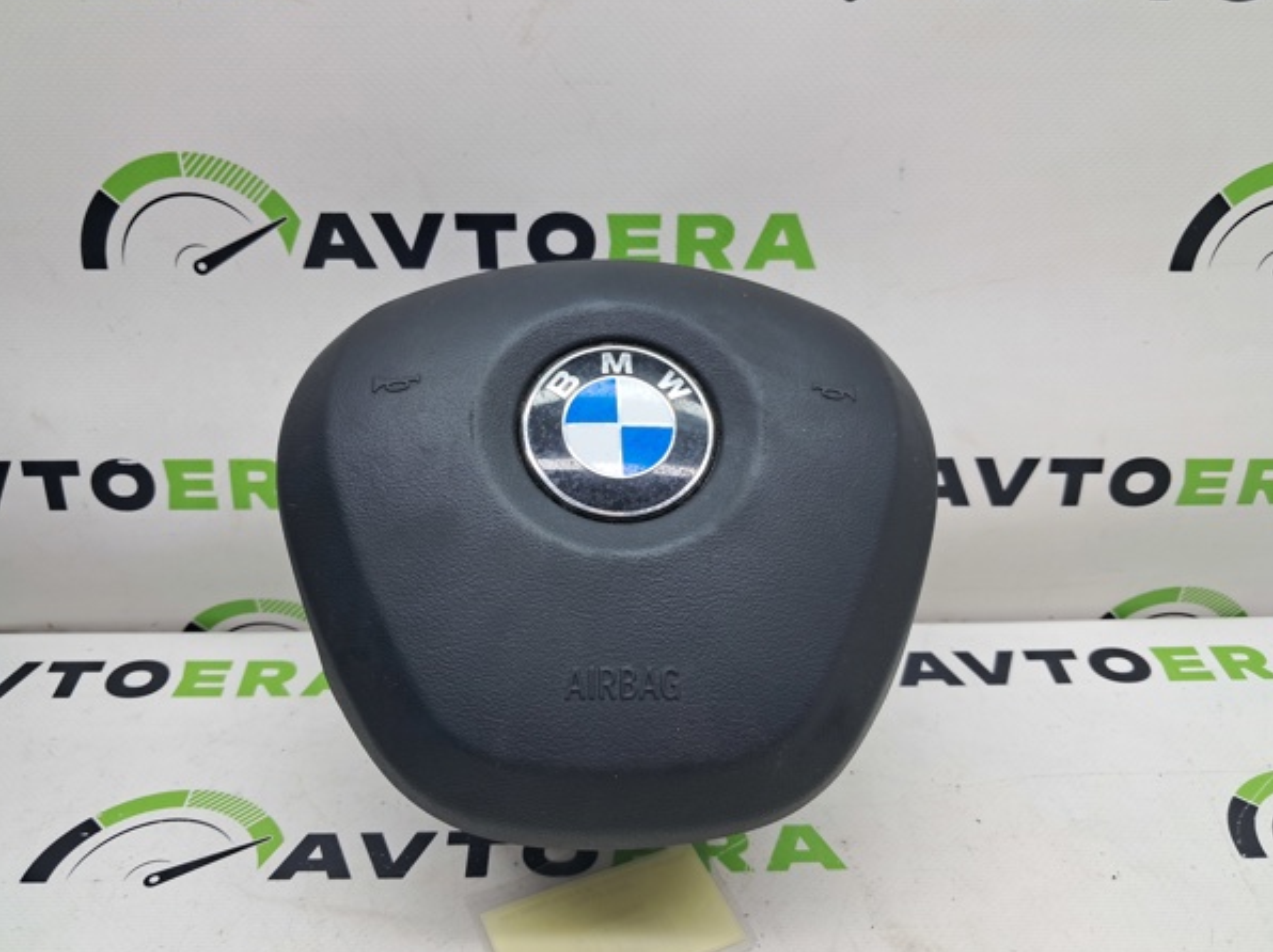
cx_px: 624
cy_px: 501
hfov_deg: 61.7
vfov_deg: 48.1
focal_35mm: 29
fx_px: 1066
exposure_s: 1/60
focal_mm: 4
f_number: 1.8
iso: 50
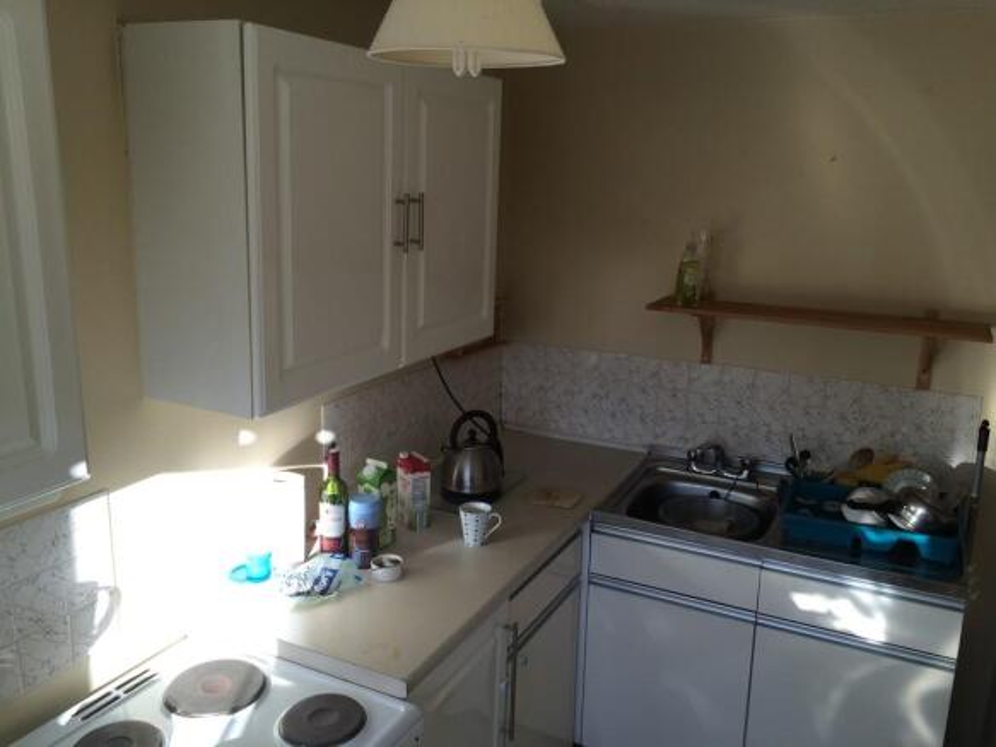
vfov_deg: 48.2
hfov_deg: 61.7
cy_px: 374
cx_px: 498
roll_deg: -0.1
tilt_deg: -14.2
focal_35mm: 29
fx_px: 834
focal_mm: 4.15
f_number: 2.2
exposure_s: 1/152
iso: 32
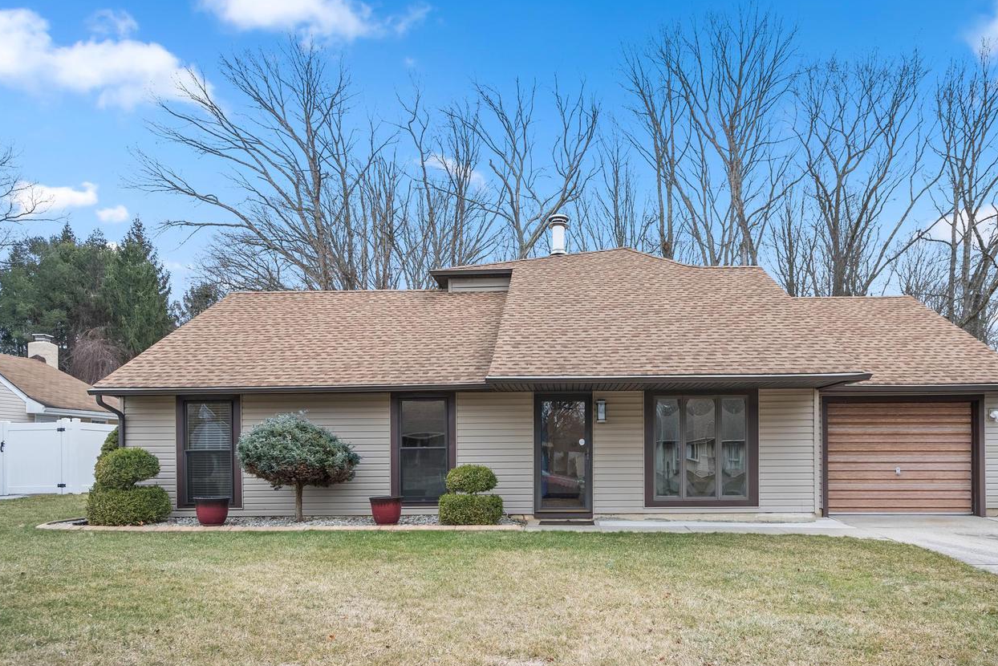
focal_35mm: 22
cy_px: 367
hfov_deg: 78.3
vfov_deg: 57.1
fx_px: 610
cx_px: 554
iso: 200
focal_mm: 19
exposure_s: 1/800
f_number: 4
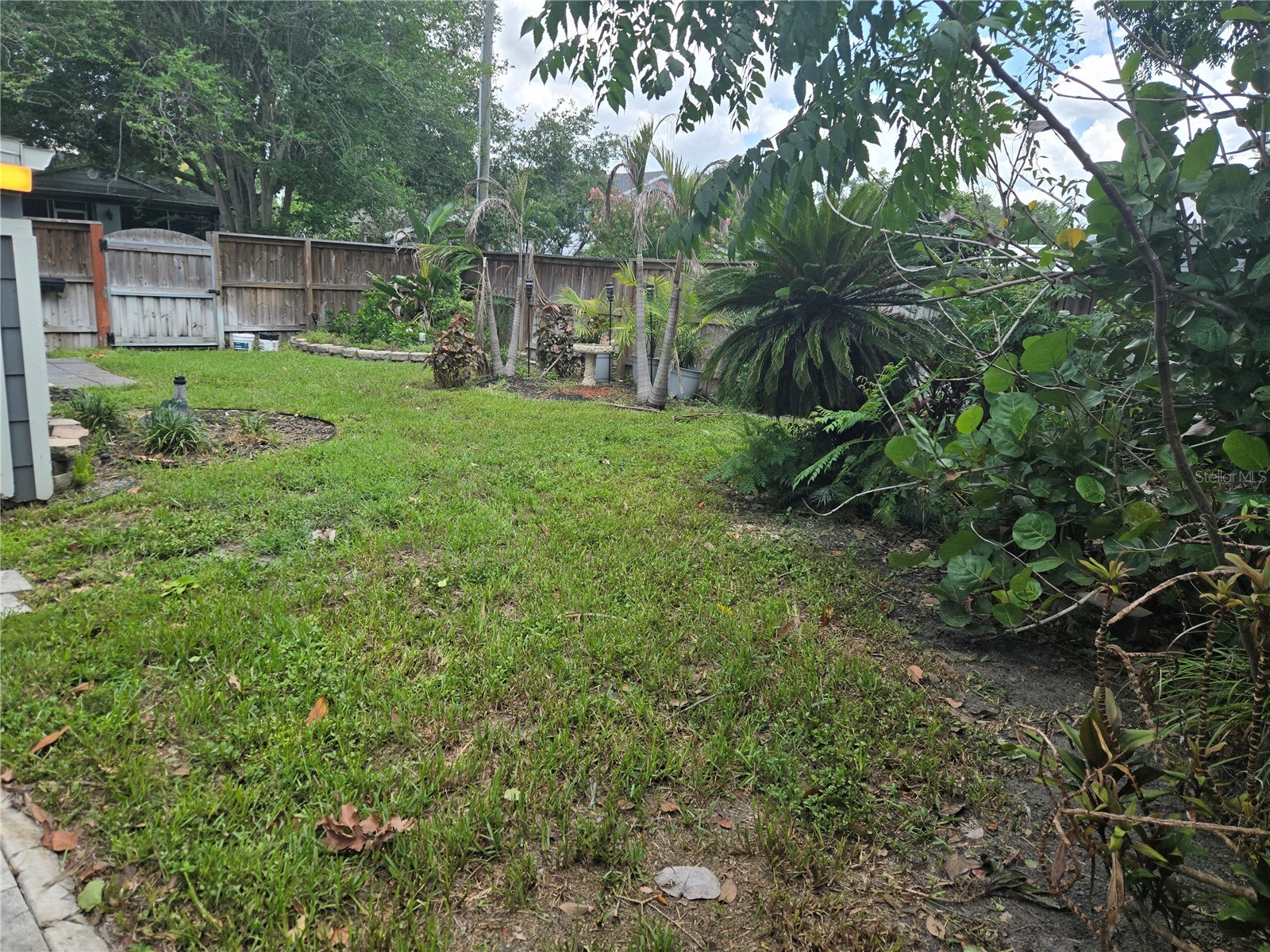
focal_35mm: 23
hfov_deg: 73.9
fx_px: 844
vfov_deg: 58.9
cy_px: 476
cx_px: 635
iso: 80
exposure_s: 1/2043
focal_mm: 5.4
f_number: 1.8
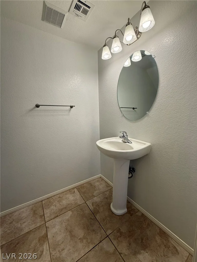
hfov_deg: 85.7
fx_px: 106
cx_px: 98
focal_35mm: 14
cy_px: 131
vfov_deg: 102.1
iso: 64
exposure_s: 1/120
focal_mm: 2.22
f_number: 2.2
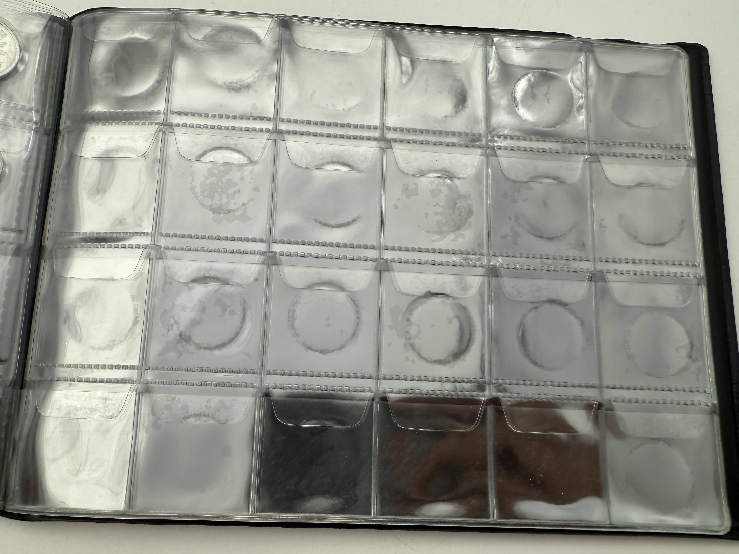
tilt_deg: -77.5
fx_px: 576
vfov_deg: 51.3
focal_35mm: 27
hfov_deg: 65.3
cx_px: 355
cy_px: 302
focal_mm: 2.22
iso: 40
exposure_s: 1/263
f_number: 2.2
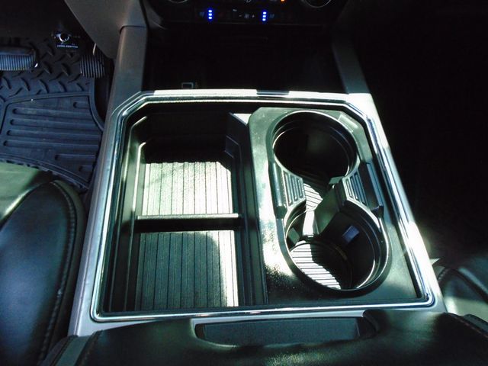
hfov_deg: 67.3
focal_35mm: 26
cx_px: 244
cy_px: 183
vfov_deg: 53.1
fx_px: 367
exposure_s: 1/100
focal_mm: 4.6
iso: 500
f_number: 3.2
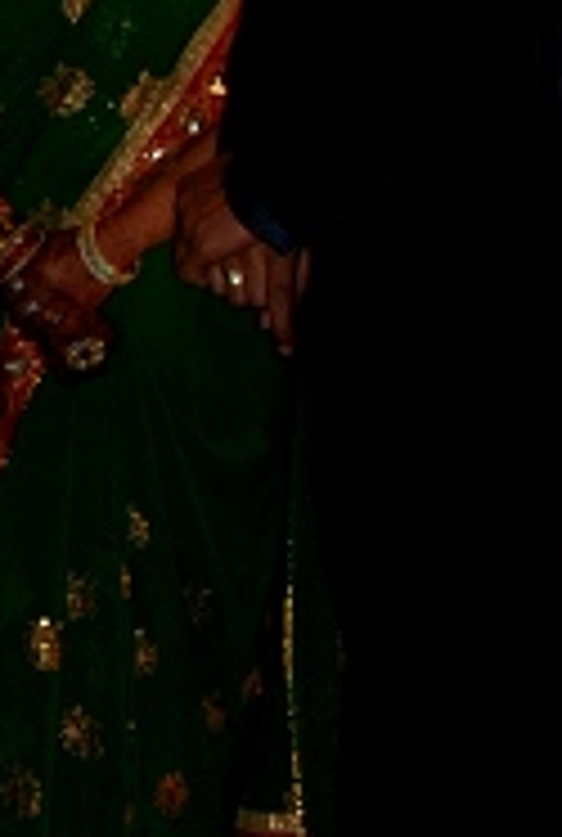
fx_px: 3307
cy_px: 76
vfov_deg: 14.3
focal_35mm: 142
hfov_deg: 9.1
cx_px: -562
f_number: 3.8
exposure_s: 1/60
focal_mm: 22
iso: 200
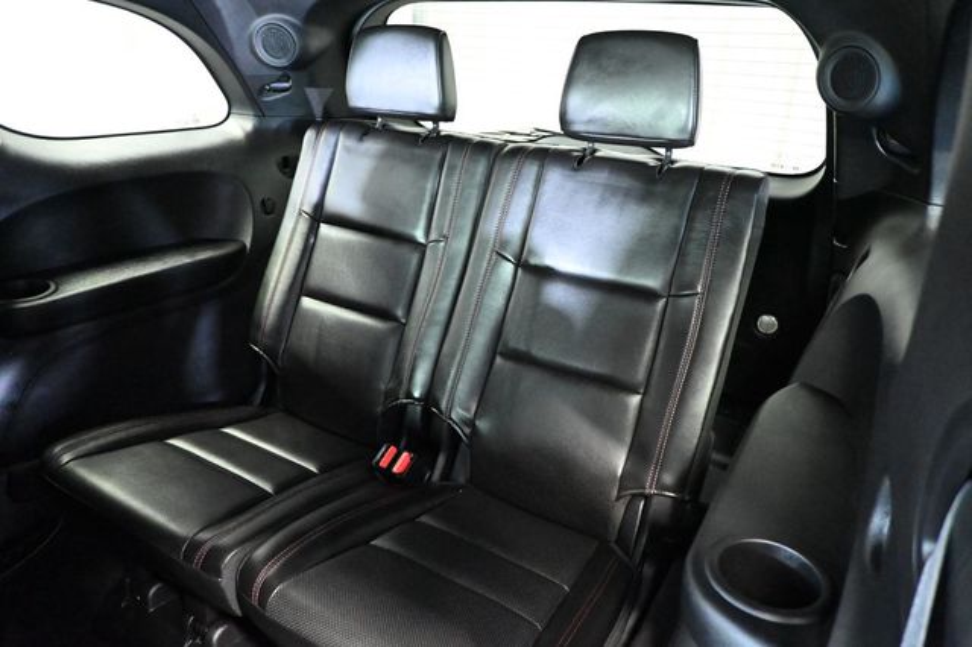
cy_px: 324
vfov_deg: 53.1
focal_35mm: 24
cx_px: 486
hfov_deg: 73.8
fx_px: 648
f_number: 3.5
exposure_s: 1/10
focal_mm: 16
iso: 12800
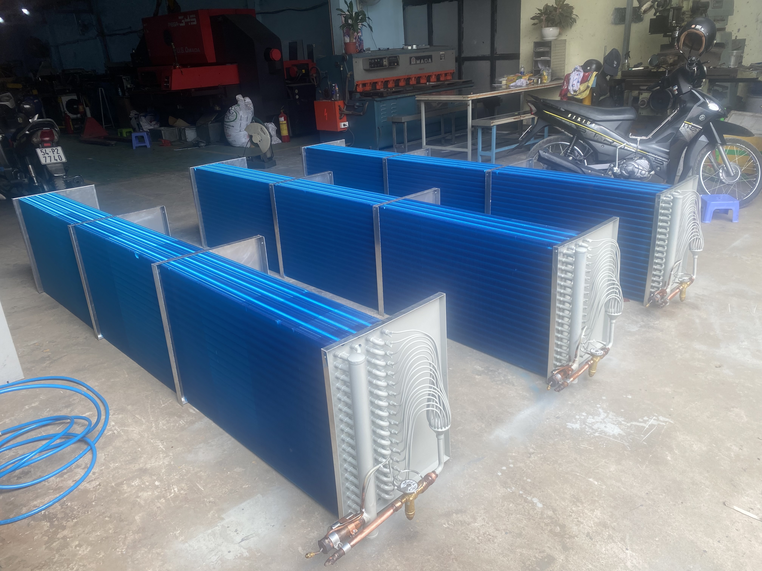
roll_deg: +4.0
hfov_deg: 67.3
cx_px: 381
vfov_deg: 53.1
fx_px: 572
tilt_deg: -21.3
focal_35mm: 26
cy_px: 286
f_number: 1.8
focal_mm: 4.25
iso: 32
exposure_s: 1/350
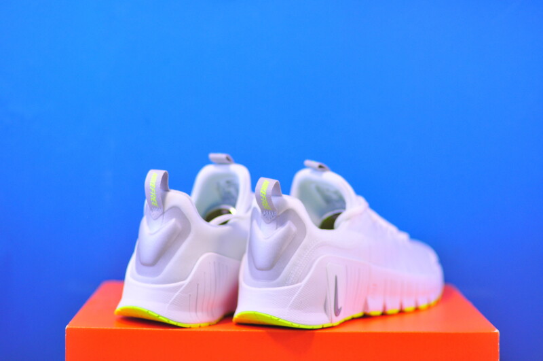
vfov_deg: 18.1
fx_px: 1130
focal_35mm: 75
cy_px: 180
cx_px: 272
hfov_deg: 27.0
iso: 250
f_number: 2
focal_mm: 50
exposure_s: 1/320
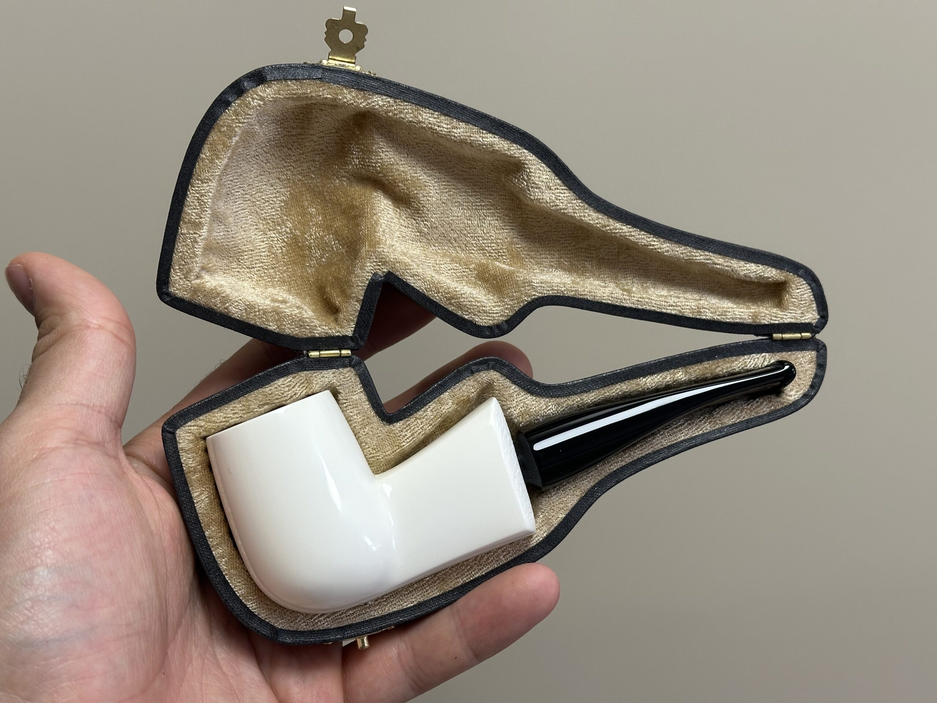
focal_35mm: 48
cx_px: 468
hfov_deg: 39.7
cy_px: 352
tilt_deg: -30.5
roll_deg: +3.4
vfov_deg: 30.3
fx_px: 1299
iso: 80
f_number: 1.78
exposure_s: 1/121
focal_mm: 6.86
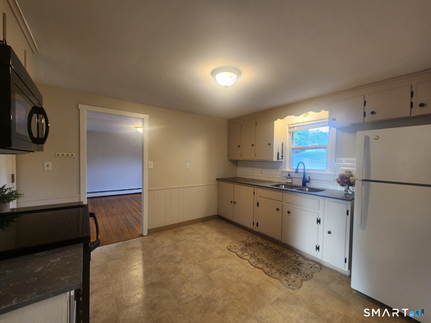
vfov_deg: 89.9
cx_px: 216
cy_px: 162
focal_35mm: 13
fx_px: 162
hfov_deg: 106.2
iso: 160
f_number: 2.2
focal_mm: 2.2
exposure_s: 1/60
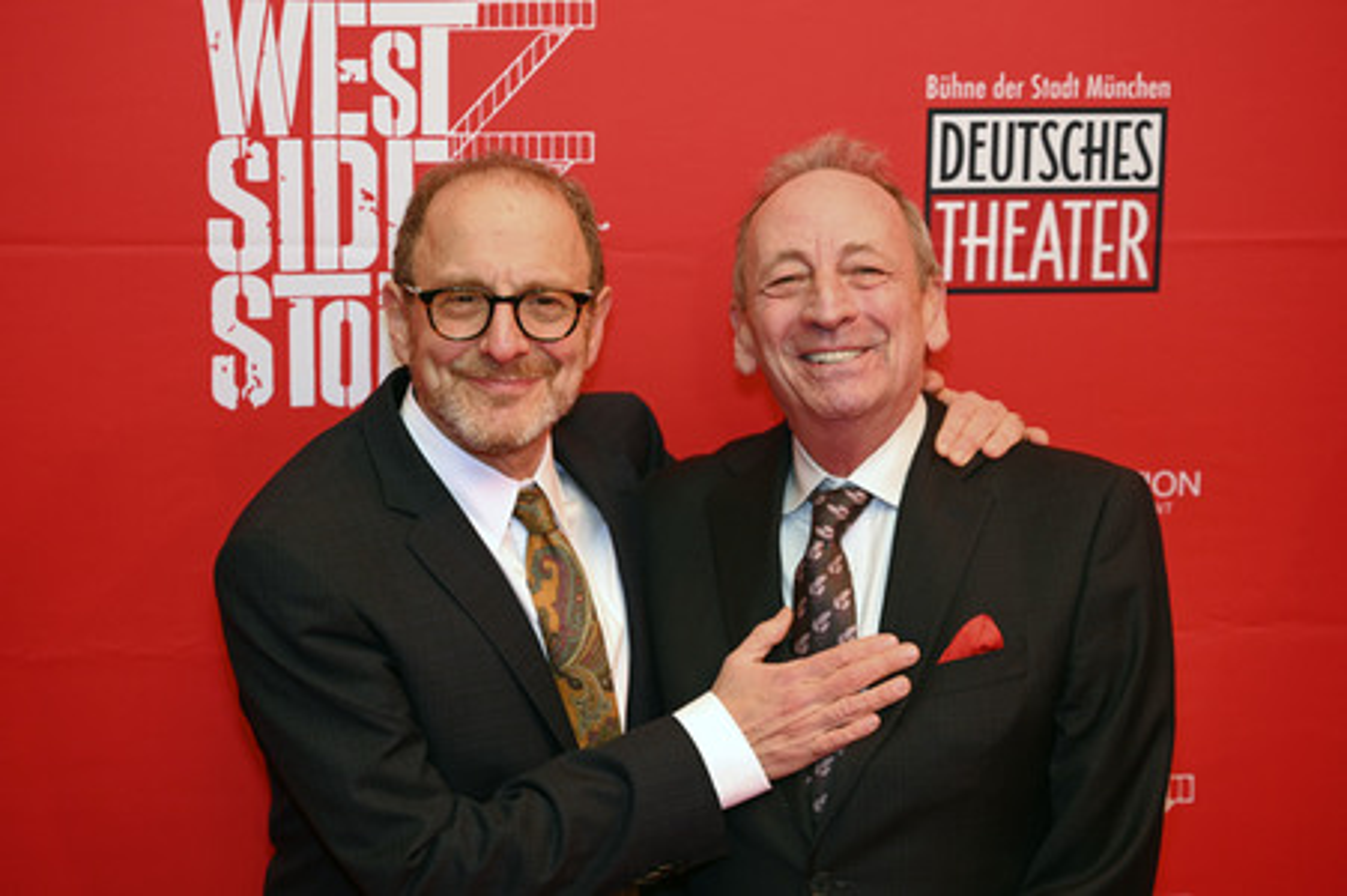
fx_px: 2505
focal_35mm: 67
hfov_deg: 30.1
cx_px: 674
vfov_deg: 20.3
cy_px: 448
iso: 1250
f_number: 2.8
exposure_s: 1/125
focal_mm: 67
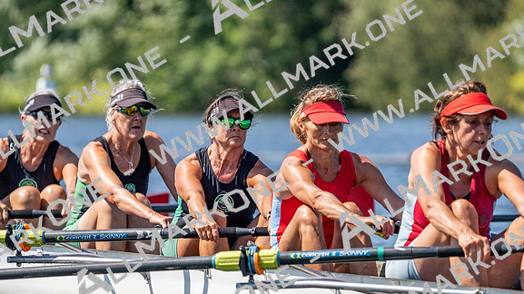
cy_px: 167
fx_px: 5722
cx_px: 262
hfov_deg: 5.2
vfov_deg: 2.9
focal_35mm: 412
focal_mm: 391
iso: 400
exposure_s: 1/2000
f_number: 6.3
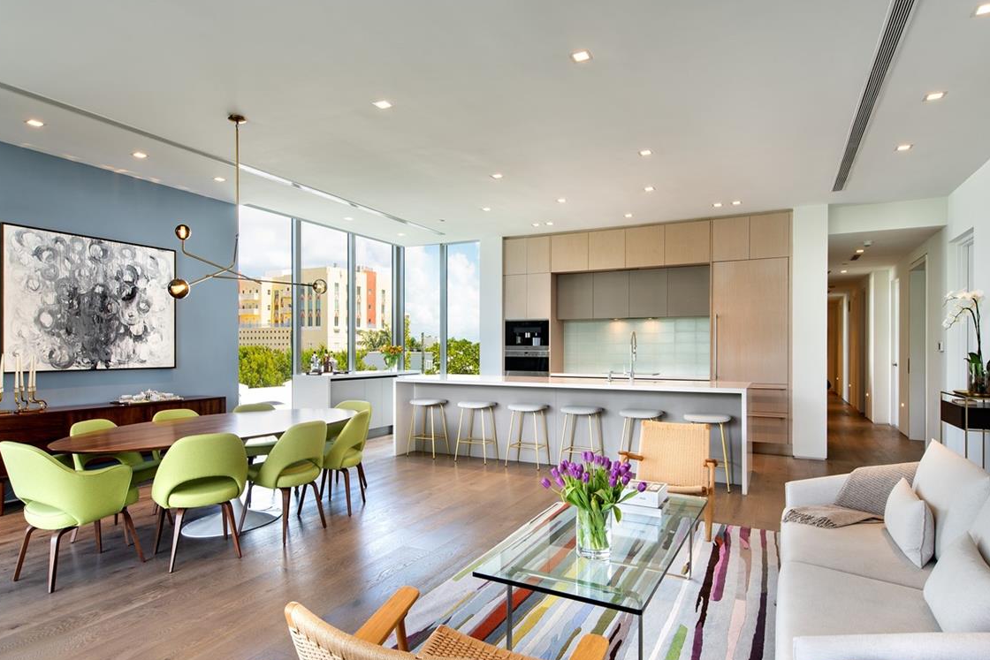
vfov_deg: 61.5
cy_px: 393
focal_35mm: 20
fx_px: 550
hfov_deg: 84.0
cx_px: 496
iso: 100
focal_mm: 14
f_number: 11
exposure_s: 1/30
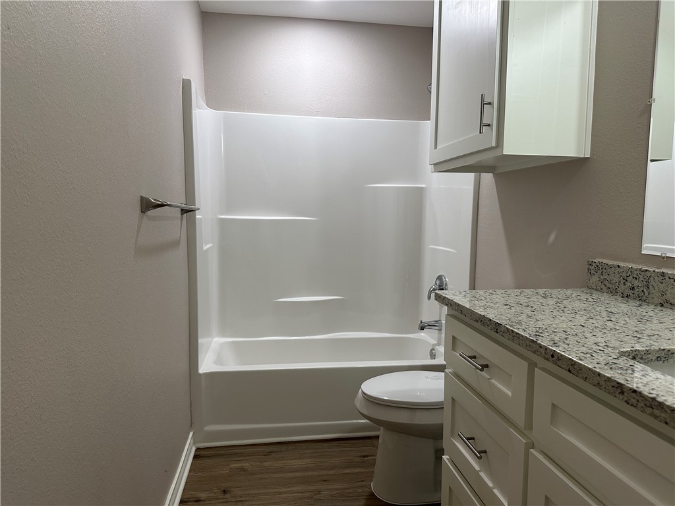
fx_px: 468
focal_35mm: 24
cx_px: 338
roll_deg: -0.6
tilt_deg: -4.8
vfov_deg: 56.8
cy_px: 253
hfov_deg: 71.6
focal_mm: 6.86
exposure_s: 1/120
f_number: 1.78
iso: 160
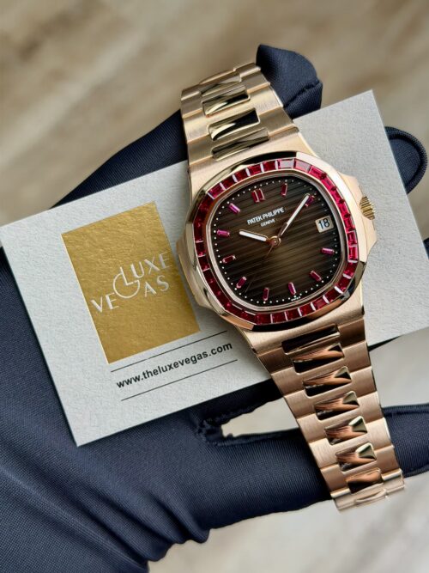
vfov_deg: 39.7
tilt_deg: -68.7
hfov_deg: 30.3
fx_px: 793
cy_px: 286
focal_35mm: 48
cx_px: 214
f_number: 1.78
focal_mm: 6.76
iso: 50
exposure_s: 1/148
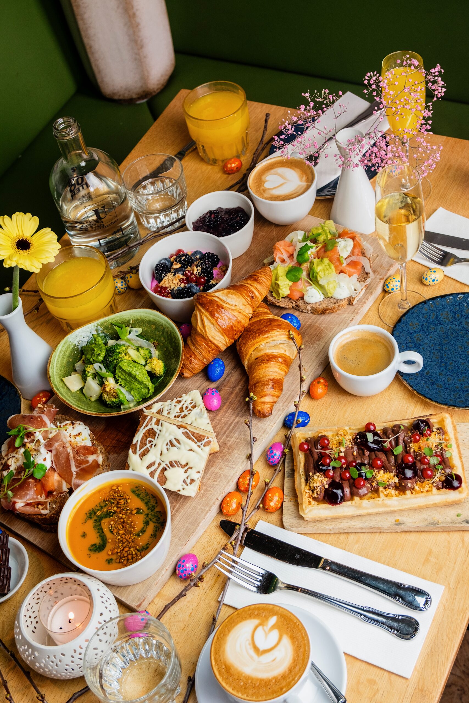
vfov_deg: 41.9
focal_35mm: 47
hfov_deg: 28.7
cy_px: 352
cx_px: 234
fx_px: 918
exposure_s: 1/60
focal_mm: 31.4
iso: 250
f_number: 4.7
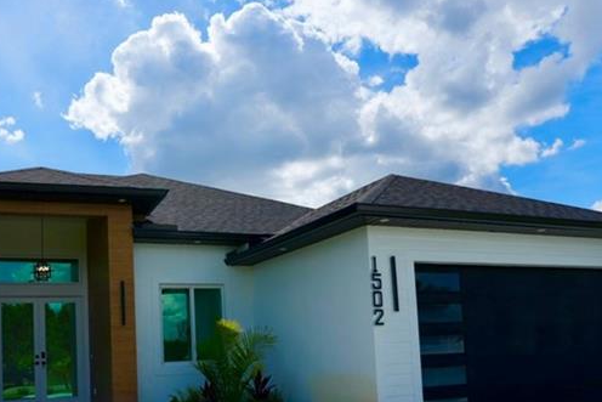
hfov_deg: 55.9
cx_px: 195
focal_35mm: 33
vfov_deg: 38.7
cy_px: 313
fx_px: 552
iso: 100
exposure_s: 1/400
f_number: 8
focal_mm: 16
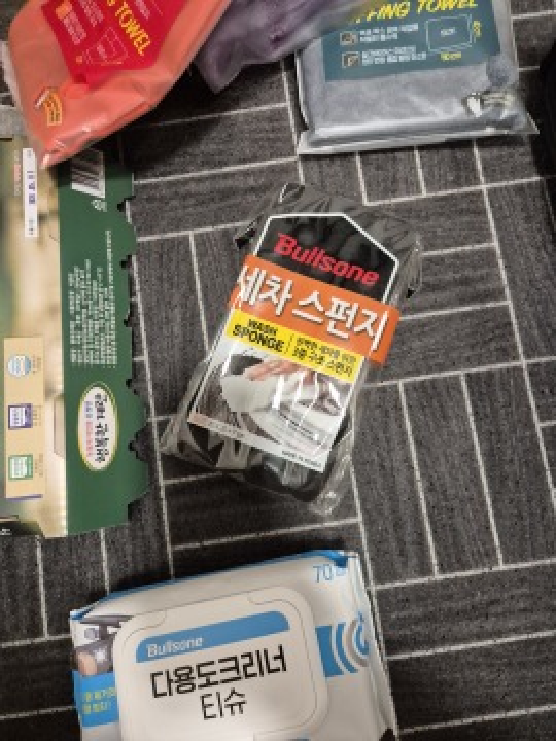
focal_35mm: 23
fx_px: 493
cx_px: 278
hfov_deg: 58.9
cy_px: 370
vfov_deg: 73.9
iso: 1000
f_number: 1.8
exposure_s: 1/120
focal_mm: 5.4
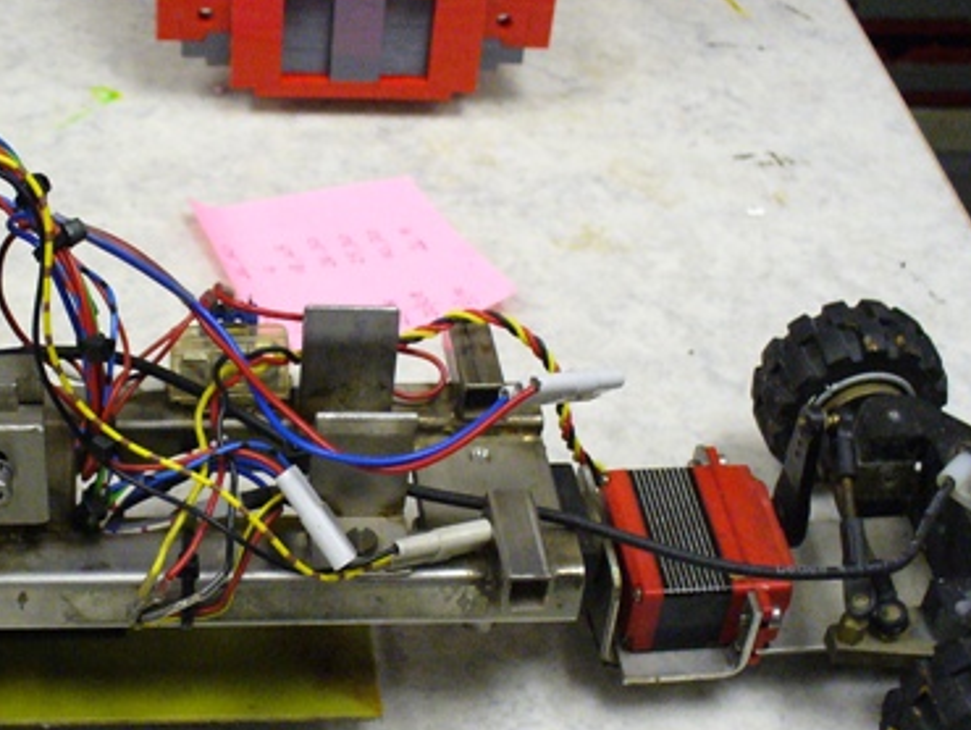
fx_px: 1796
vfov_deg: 22.8
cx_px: 307
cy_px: 507
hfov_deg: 30.0
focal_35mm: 64
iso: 400
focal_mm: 6.1
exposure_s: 1/80
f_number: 2.8
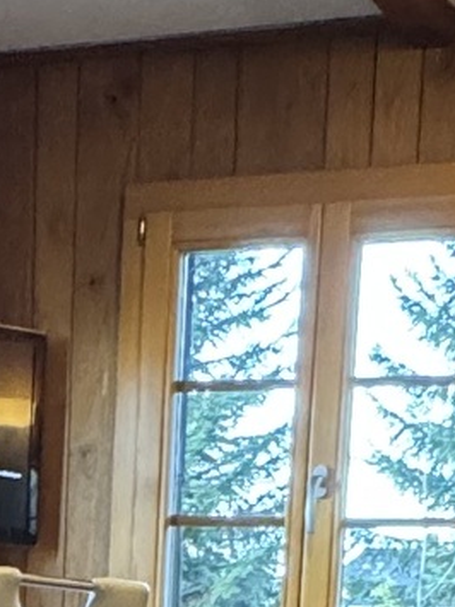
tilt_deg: -10.2
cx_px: 224
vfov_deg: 16.8
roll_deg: -2.8
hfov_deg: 14.6
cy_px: 1024
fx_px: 1771
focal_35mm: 101
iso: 400
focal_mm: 2.22
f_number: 2.2
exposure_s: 1/50
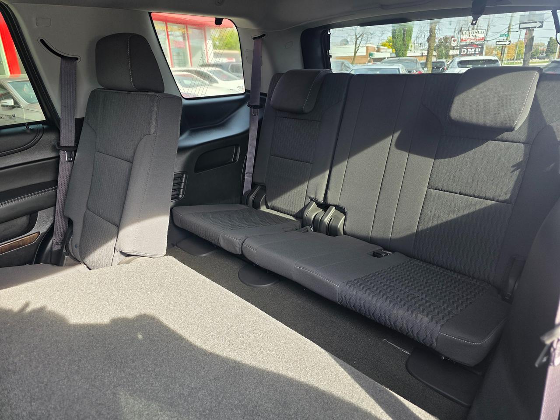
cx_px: 280
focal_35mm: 23
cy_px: 210
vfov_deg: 58.9
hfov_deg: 73.9
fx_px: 372
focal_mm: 6.3
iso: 100
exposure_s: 1/180
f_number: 1.7
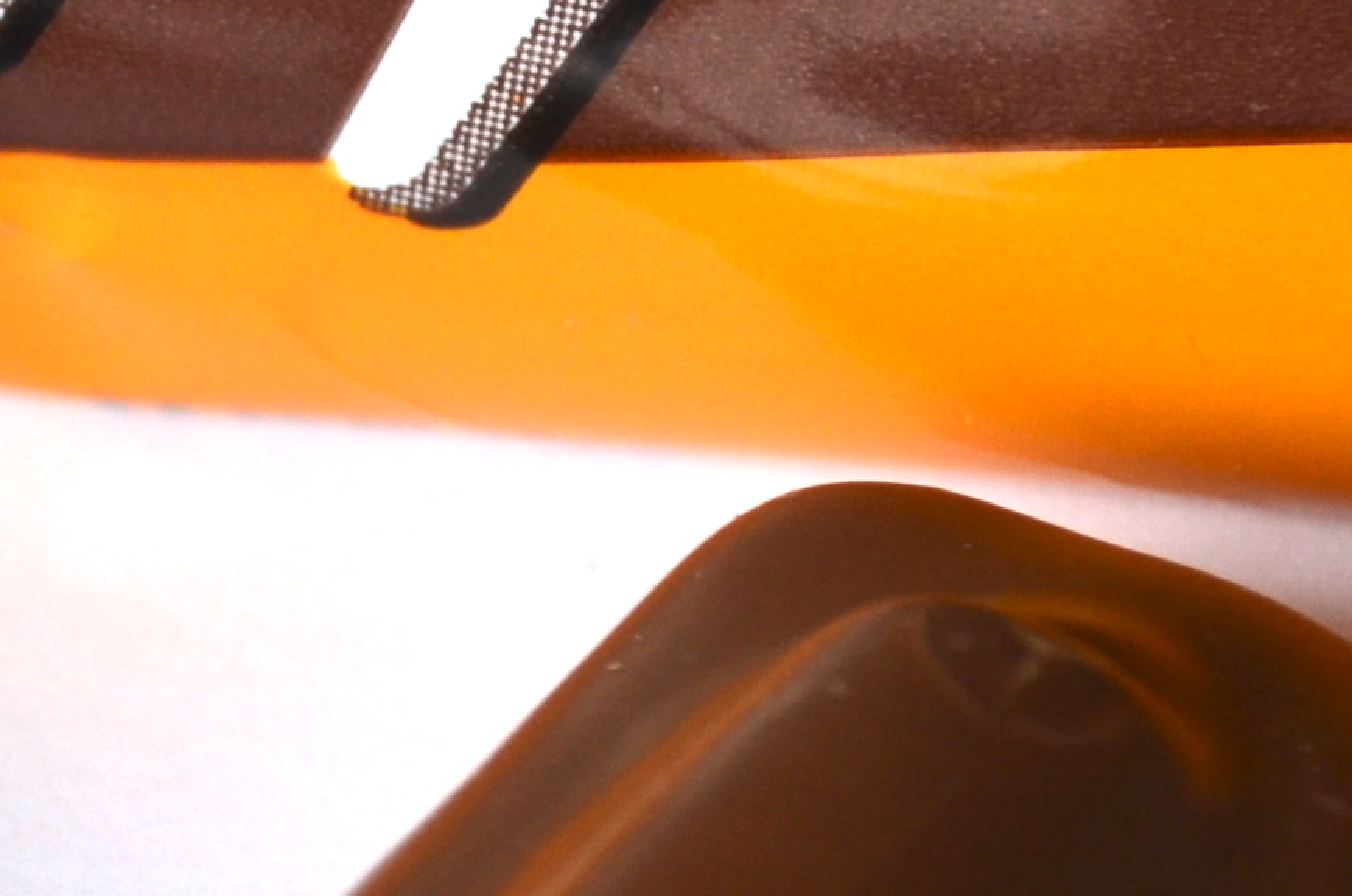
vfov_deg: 2.5
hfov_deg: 3.8
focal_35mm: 542
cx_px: -107
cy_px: 714
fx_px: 20322
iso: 320
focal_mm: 85
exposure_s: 1/125
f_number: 5.6
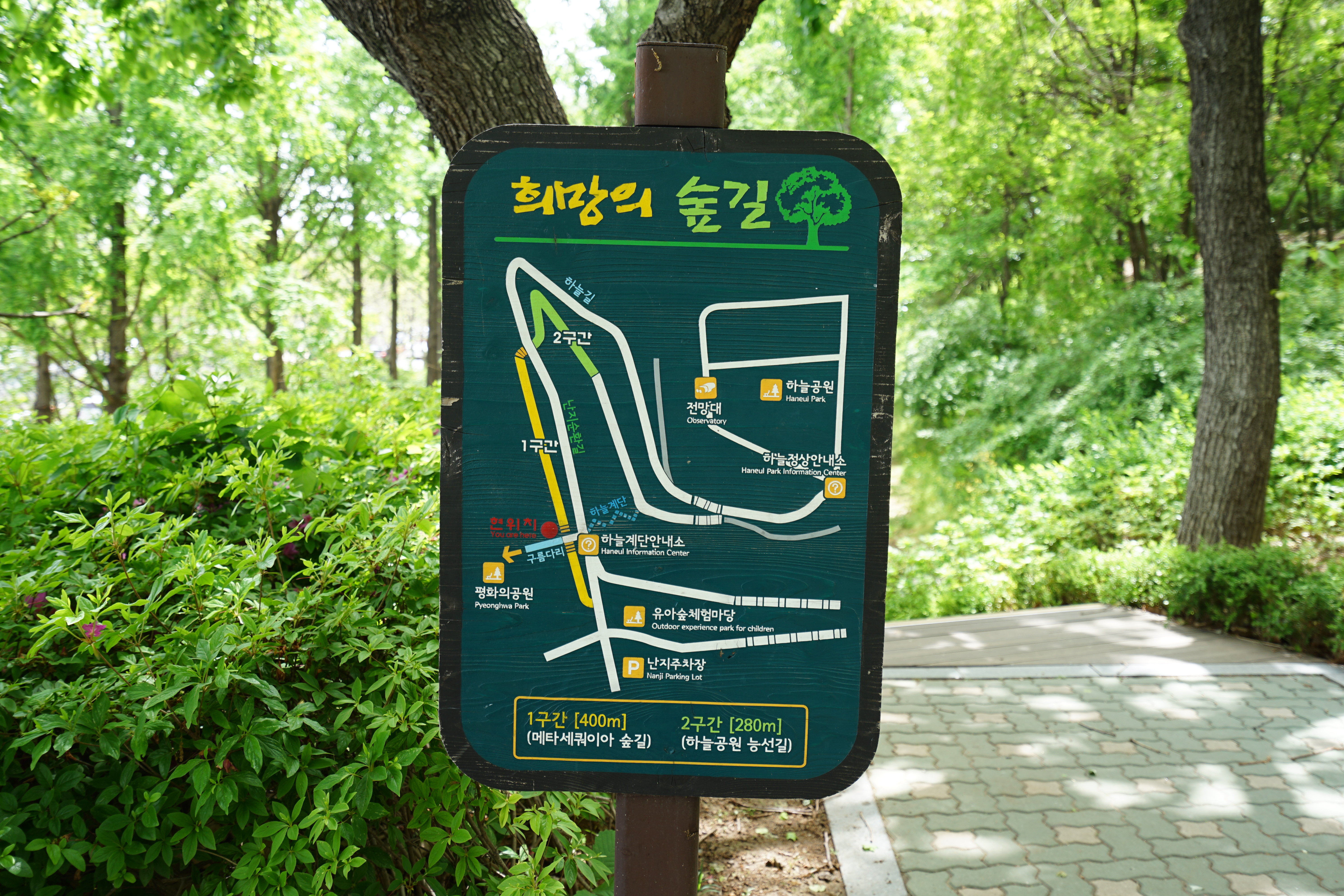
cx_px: 672
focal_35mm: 35
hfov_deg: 54.4
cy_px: 448
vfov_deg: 37.9
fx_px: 1307
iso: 100
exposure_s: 1/80
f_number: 4
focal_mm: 35
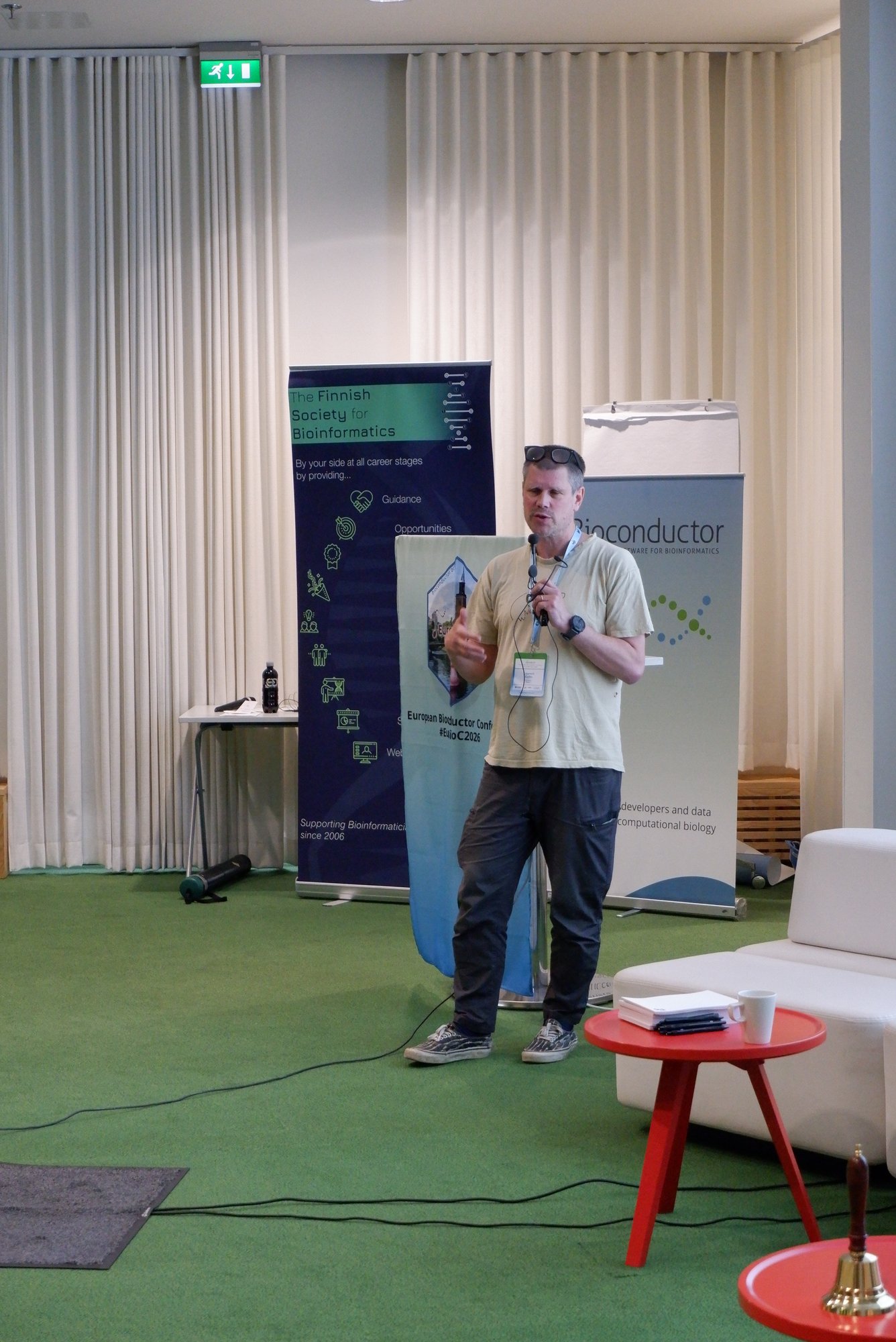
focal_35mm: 68
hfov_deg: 20.0
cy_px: 671
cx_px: 448
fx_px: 2535
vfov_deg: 29.6
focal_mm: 45
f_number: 5.6
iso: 5000
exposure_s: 1/100
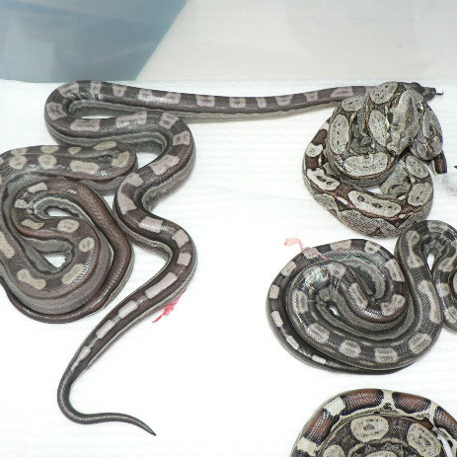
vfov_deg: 38.3
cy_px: 233
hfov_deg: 38.3
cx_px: 239
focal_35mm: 44
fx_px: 657
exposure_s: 1/60
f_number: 2.8
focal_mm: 6
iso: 100
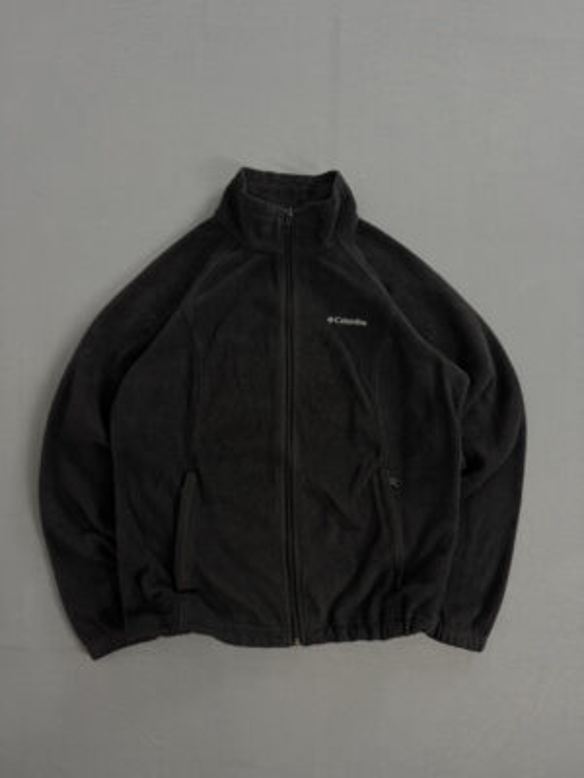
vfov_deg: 71.6
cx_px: 292
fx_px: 540
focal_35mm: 24
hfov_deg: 56.8
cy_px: 389
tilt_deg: -86.5
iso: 125
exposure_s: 1/60
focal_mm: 6.76
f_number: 1.78
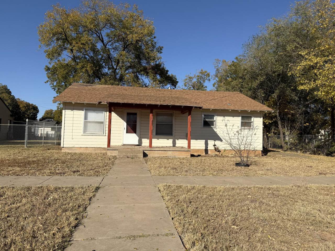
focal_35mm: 24
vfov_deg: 56.8
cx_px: 168
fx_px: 232
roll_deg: -1.4
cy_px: 126
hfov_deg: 71.6
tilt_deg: +3.2
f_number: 1.78
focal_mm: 6.76
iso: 80
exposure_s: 1/6711
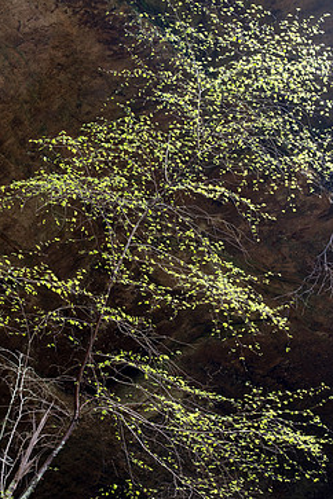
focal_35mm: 93
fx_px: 1290
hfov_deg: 14.7
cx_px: 146
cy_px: 264
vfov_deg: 21.9
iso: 100
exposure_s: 1
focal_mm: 50
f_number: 10
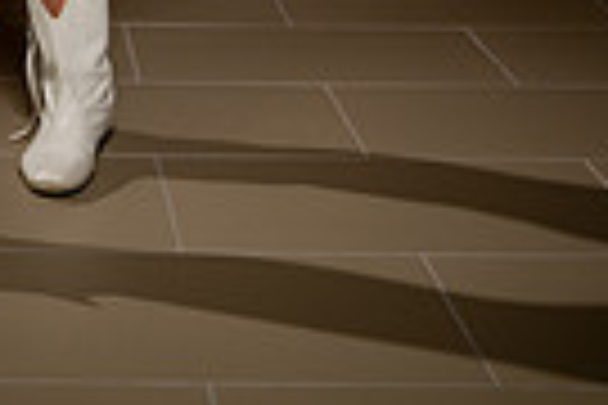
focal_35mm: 100
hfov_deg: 20.1
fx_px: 1689
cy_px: -540
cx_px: 72
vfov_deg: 11.5
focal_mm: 30
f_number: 7.1
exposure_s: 1/250
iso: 400
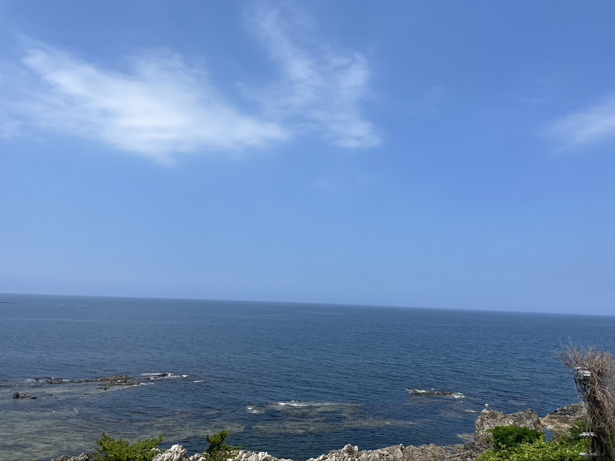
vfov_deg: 53.1
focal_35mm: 26
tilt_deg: +9.8
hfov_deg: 67.3
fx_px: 462
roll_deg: -2.0
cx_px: 308
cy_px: 230
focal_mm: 4.2
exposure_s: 1/5051
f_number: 1.6
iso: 32
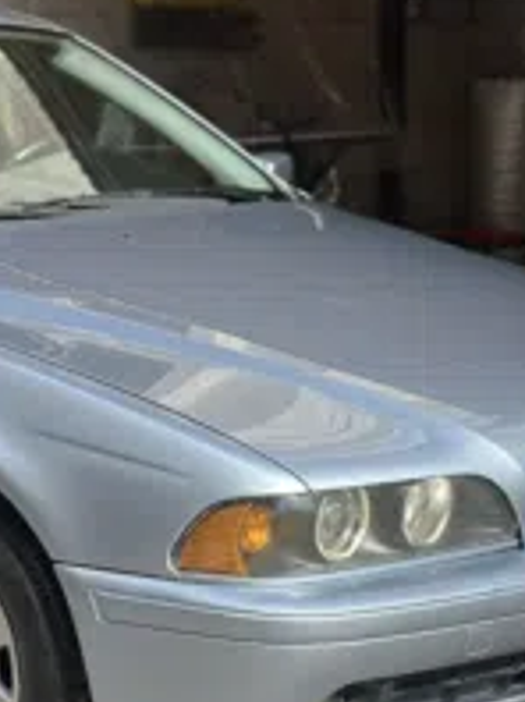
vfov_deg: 20.3
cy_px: 386
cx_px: 287
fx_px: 1966
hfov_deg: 15.2
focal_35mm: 97
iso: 80
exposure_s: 1/6211
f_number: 1.78
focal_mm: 6.86
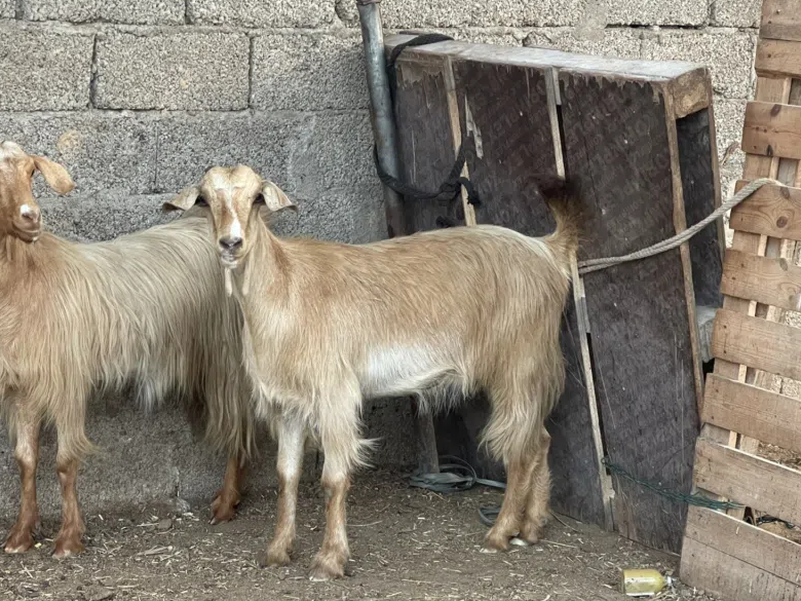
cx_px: 291
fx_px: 1944
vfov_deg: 17.5
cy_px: 384
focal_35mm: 84
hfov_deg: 23.2
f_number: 2.2
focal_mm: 7.5
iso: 200
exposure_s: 1/60
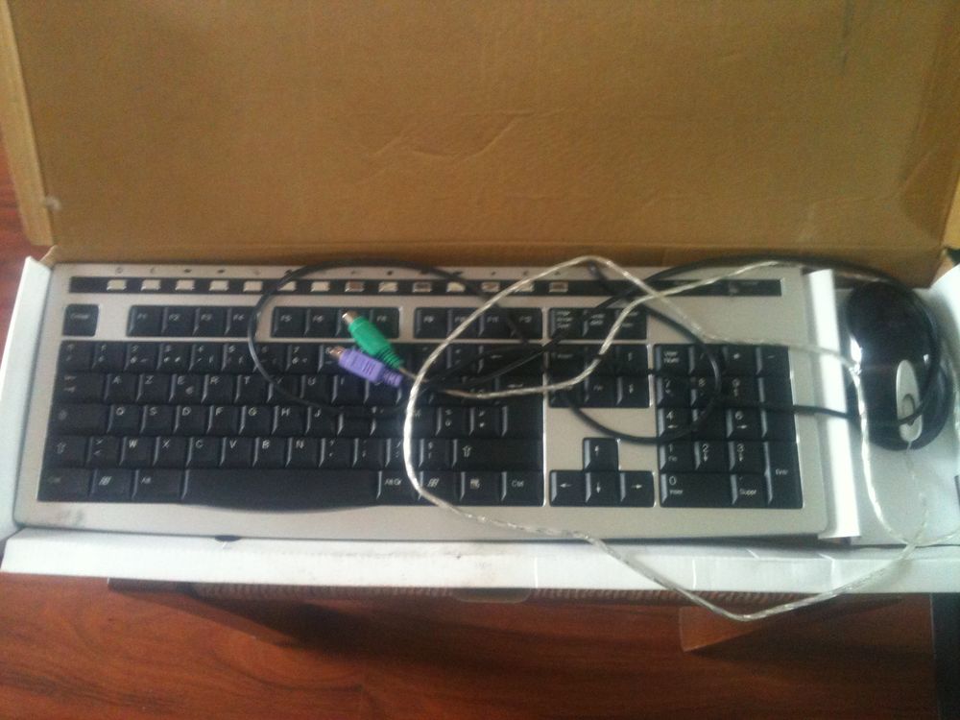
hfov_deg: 52.6
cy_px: 360
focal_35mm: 35
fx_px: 971
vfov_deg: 40.7
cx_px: 480
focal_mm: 3.85
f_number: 2.8
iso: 250
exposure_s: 1/15
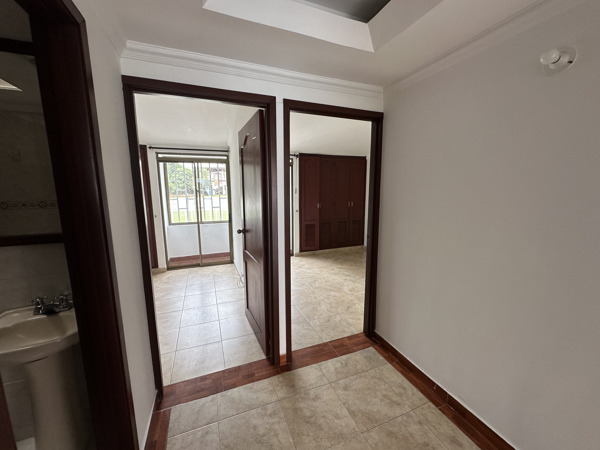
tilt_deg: -9.1
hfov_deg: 102.1
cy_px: 225
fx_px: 243
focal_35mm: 14
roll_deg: -0.3
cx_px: 300
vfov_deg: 85.7
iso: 100
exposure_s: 1/99
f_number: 2.2
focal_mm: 2.22
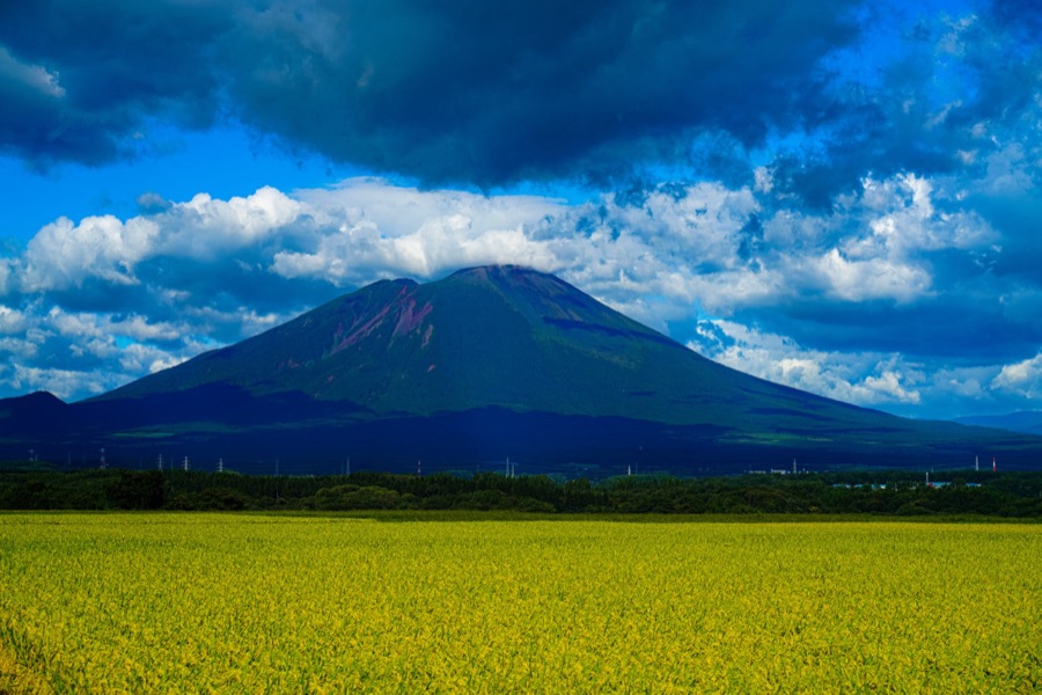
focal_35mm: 65
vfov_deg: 20.9
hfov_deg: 31.0
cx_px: 521
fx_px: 1881
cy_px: 348
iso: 100
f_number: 5.6
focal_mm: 65
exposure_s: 1/1250
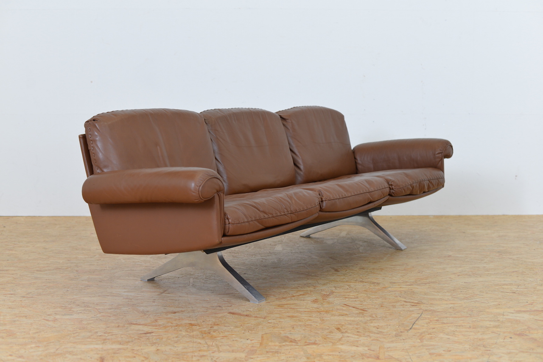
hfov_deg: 39.6
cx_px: 272
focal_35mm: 50
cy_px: 181
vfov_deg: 27.0
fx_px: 754
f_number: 4
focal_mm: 50
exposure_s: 1/60
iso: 640
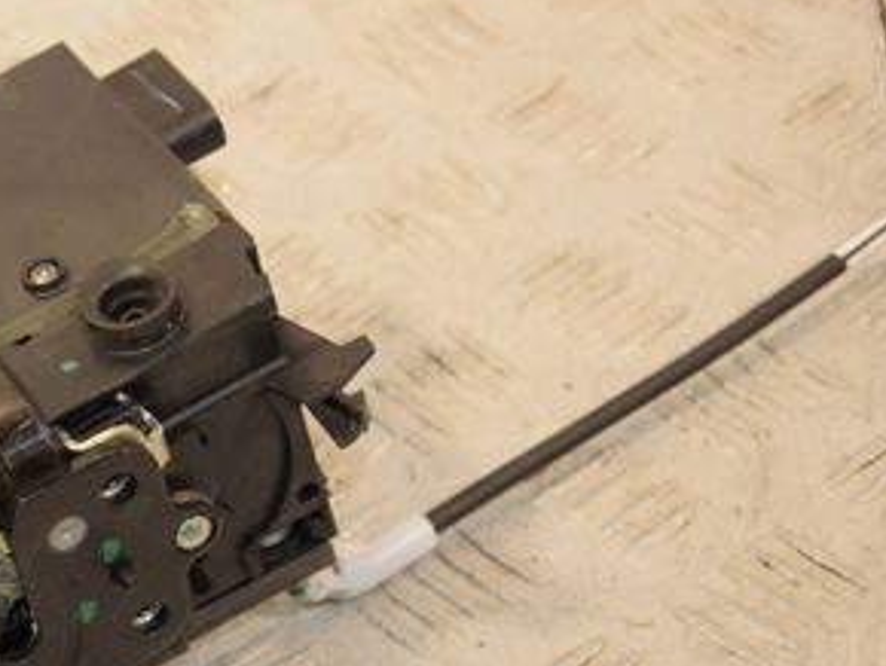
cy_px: 467
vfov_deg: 10.4
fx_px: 3665
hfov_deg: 13.6
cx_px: -34
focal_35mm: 143
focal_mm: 45
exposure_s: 1/200
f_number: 5.6
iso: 800
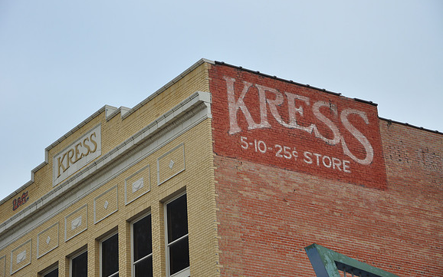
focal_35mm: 95
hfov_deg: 21.9
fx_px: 1147
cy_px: 132
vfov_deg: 13.8
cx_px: 222
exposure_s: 1/160
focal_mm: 62
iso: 200
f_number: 6.3
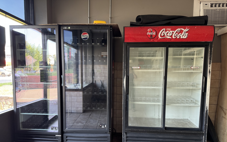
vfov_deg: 47.3
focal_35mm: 26
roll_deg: -0.5
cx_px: 115
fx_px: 161
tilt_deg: -5.7
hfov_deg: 70.4
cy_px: 87
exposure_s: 1/80
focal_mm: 6.76
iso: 200
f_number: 1.78
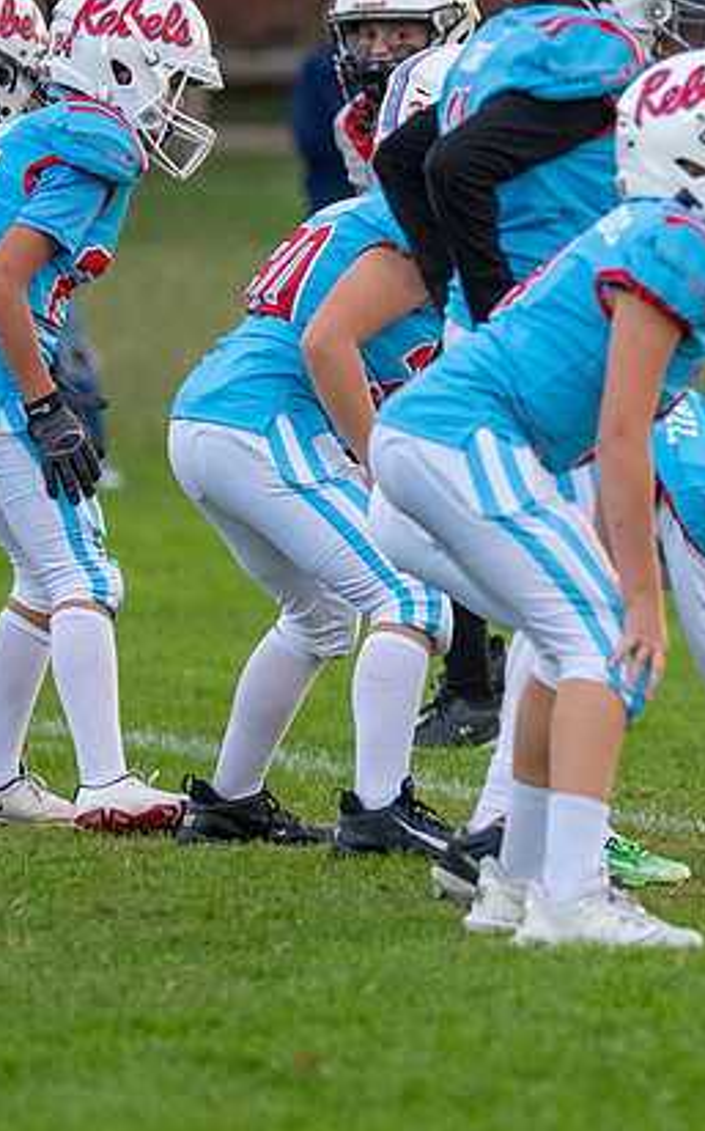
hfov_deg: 2.2
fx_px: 18009
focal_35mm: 585
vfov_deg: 3.6
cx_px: 1052
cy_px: 449
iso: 1000
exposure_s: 1/1250
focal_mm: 200
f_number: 2.8
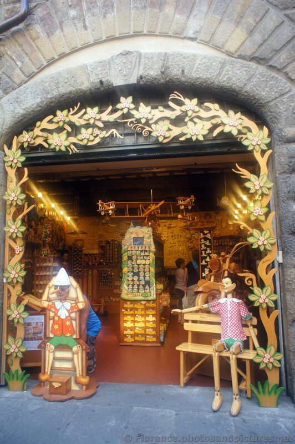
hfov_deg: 53.1
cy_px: 222
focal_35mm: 24
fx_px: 295
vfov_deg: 73.8
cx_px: 148
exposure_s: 1/160
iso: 200
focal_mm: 16
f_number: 4
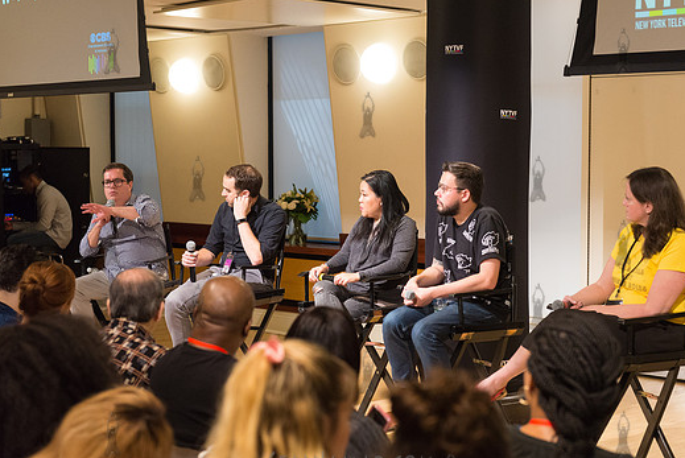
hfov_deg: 30.0
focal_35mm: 67
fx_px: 1276
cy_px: 242
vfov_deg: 20.3
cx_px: 367
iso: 3200
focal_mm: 60
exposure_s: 1/320
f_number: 3.5
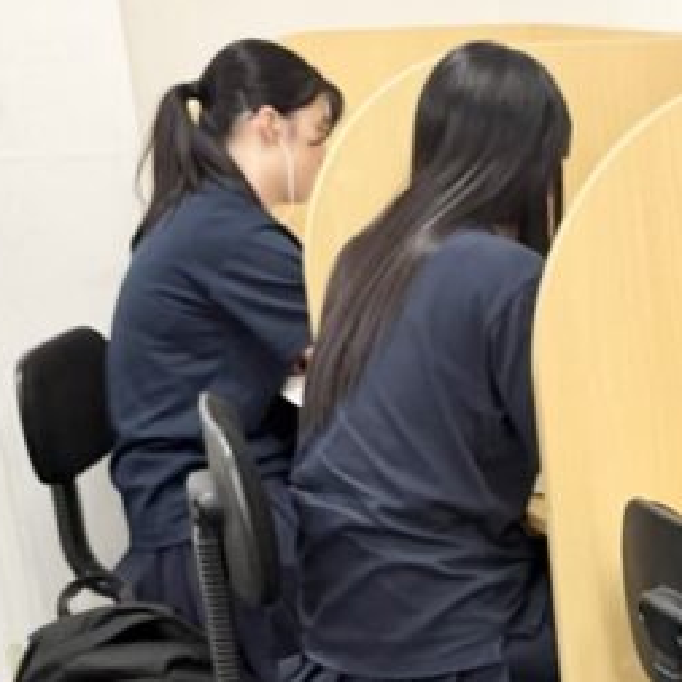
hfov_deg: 18.4
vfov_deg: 19.3
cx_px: 952
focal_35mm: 86
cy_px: 752
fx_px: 1917
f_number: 1.78
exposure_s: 1/100
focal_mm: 6.76
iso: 100
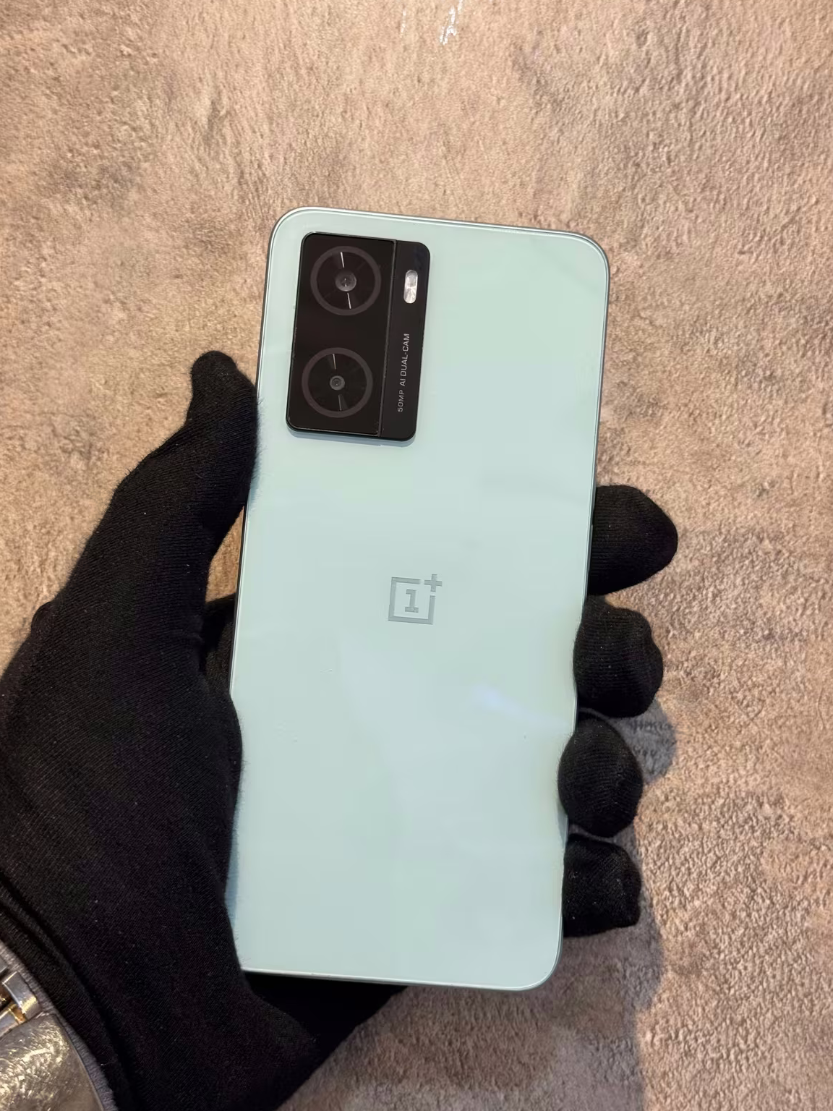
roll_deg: -15.5
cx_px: 407
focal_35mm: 50
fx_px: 1604
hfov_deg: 29.1
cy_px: 558
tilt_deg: +6.9
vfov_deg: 38.2
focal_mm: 6.76
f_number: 1.78
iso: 64
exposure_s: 1/50
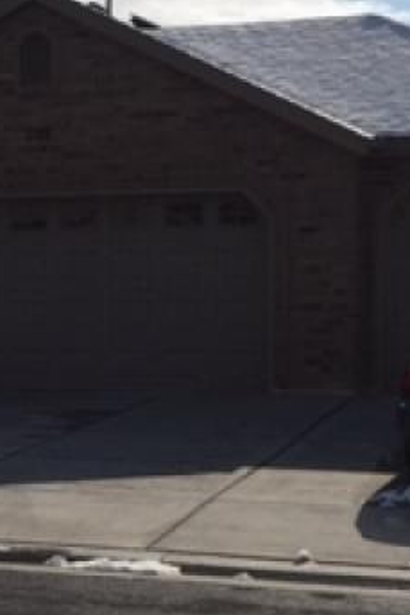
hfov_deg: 15.1
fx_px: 1536
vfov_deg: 22.5
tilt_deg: -5.8
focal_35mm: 90
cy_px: 418
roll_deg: +0.5
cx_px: 47
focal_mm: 4.15
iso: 32
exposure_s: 1/6623
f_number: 2.2
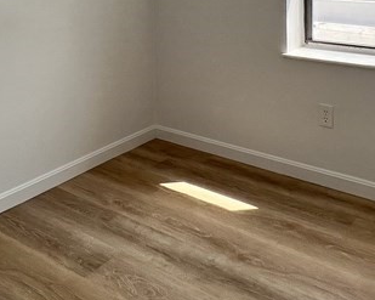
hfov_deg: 43.8
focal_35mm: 42
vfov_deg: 31.8
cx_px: 191
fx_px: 466
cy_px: -26
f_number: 1.8
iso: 32
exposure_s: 1/388
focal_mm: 1.57
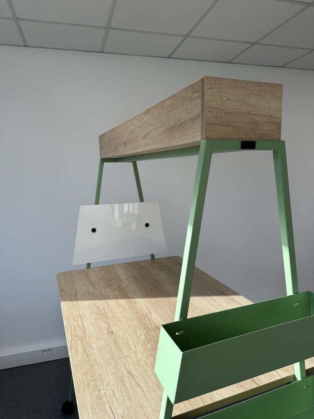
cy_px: 210
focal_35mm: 24
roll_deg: +1.3
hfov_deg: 56.8
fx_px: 290
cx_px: 157
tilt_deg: -7.4
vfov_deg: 71.6
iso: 64
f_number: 1.78
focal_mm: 6.86
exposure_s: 1/241
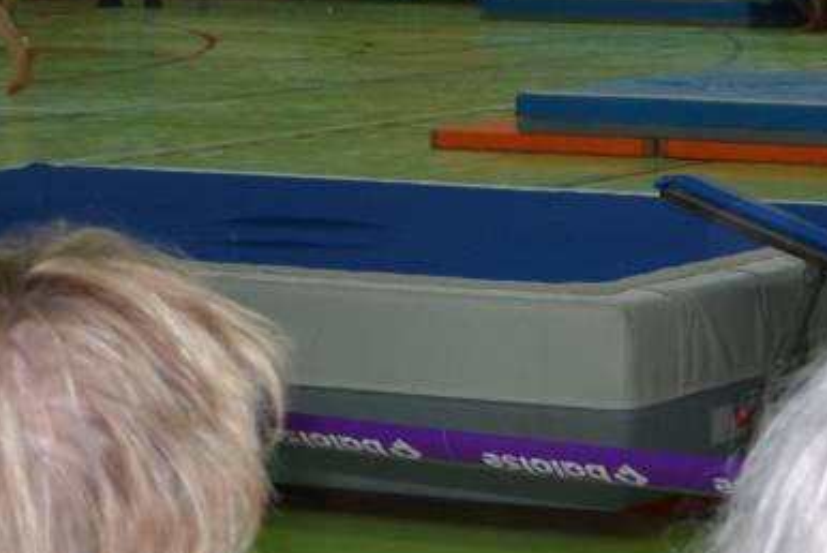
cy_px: -284
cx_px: 1525
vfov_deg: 8.5
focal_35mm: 159
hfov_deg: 11.8
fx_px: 3655
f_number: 4
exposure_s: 1/125
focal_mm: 20
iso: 125
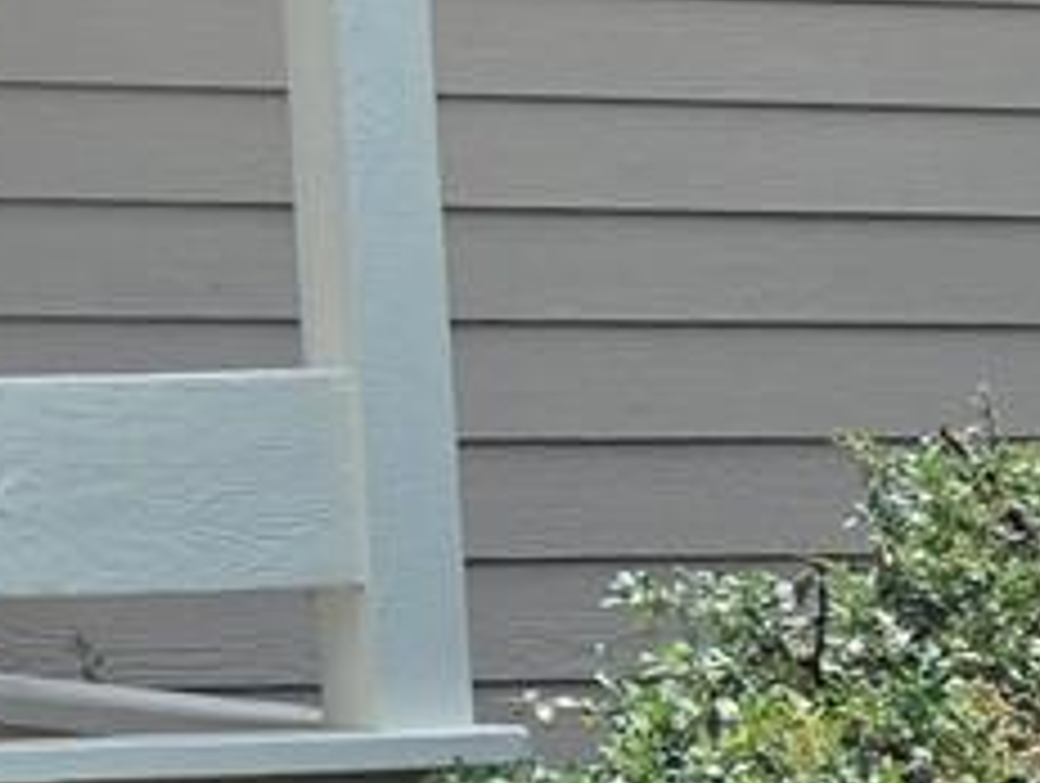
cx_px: -500
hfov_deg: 11.9
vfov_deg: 9.1
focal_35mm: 159
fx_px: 4784
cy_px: -400
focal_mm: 6.3
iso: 80
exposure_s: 1/5958
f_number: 1.7
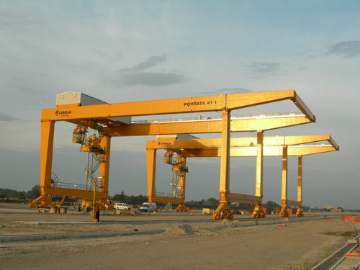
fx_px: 426
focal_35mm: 41
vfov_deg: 35.1
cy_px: 135
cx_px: 180
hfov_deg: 45.8
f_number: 4.9
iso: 50
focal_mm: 8.5
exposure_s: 1/134
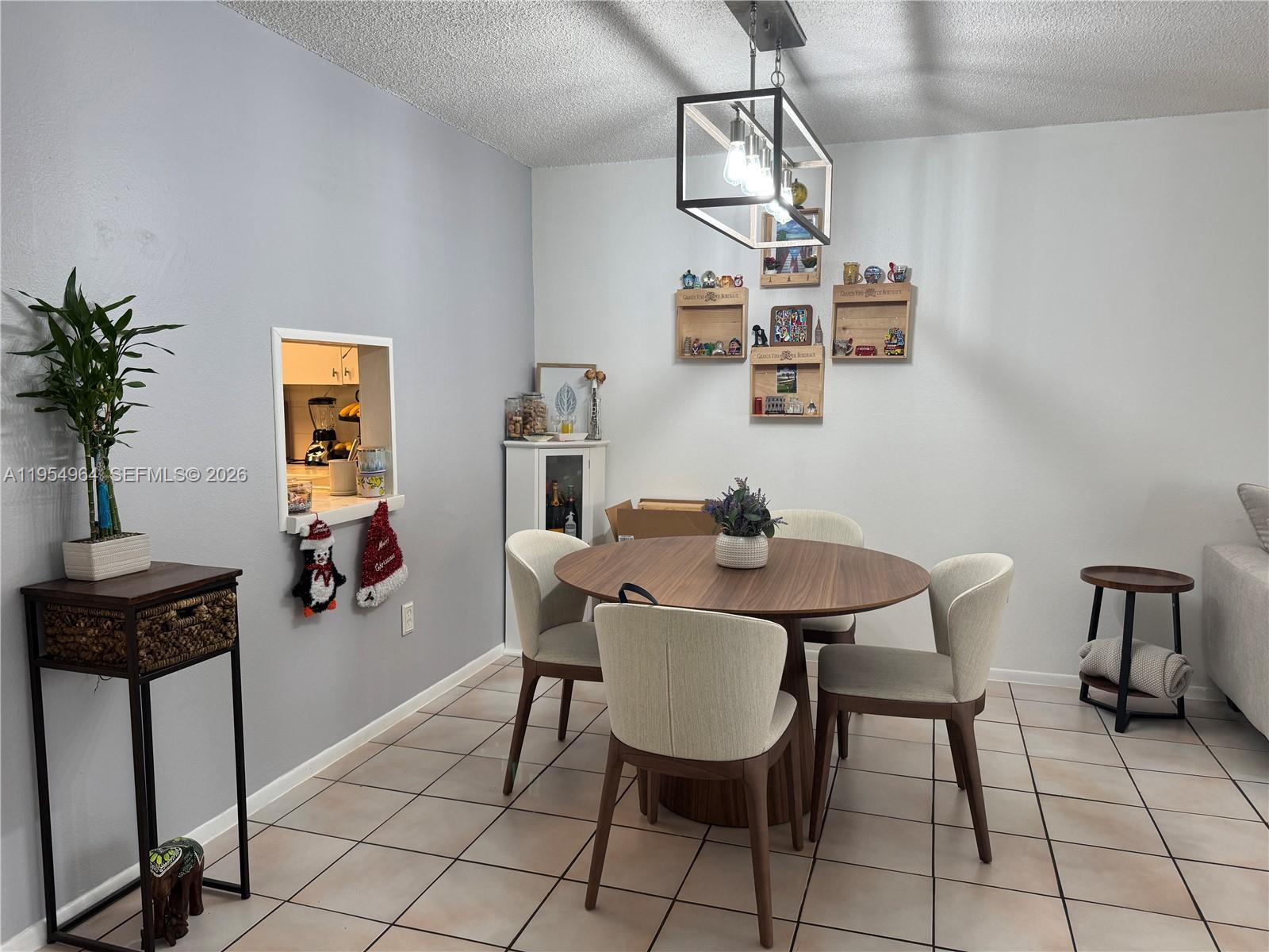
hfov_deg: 71.6
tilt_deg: -6.6
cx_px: 634
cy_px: 476
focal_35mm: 24
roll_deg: +1.1
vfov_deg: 56.8
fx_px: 880
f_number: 1.78
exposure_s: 1/120
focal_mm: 6.76
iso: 125
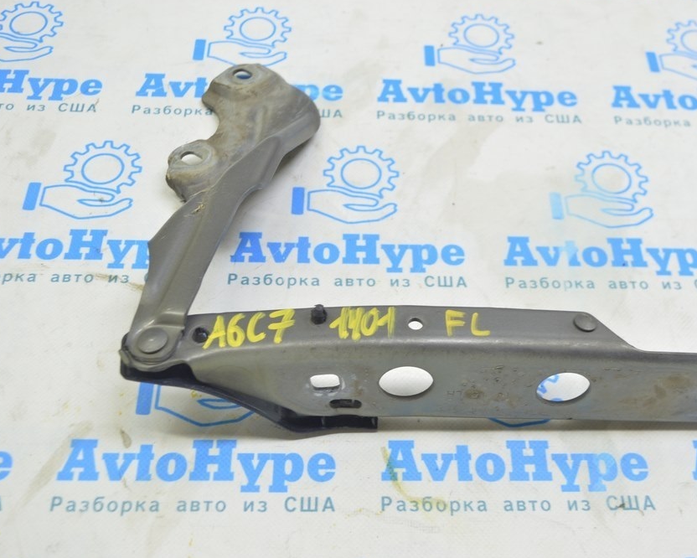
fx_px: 929
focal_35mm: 45
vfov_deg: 33.4
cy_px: 276
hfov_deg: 41.1
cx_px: 390
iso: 400
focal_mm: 26
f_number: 5.6
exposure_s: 1/20
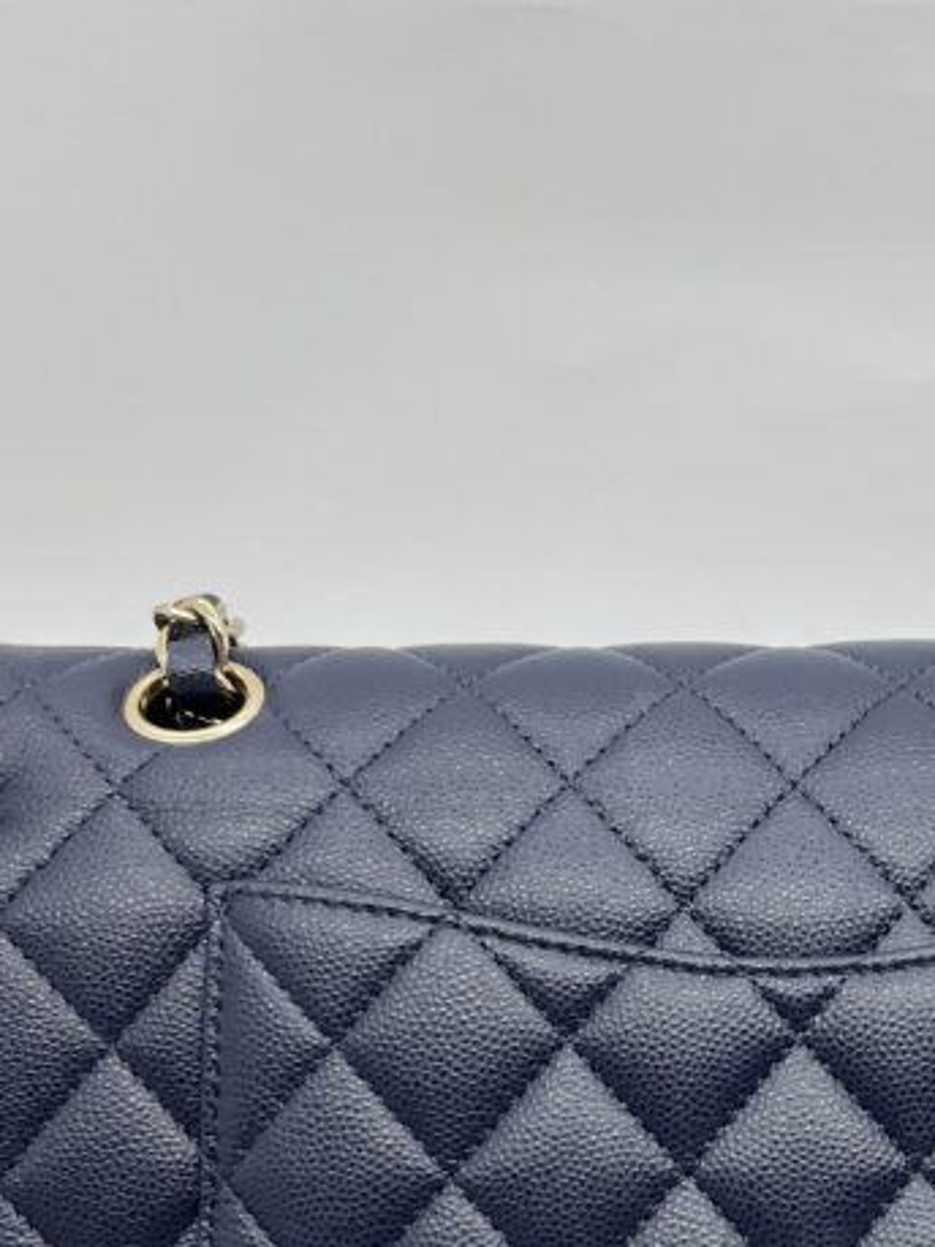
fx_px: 2090
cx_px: 805
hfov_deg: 24.6
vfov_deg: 32.0
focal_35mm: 58
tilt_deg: -33.2
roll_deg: +0.8
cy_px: 1057
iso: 32
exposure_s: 1/130
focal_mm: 5.7
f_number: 1.5
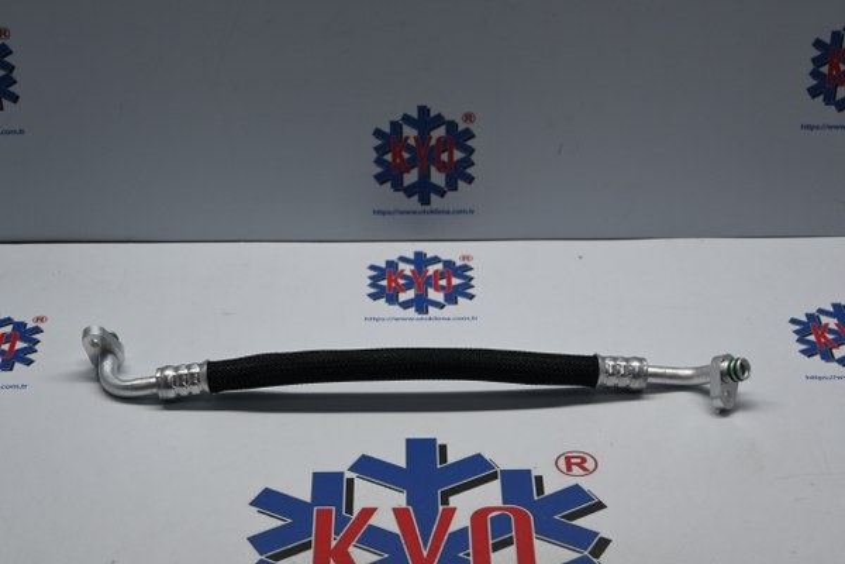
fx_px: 1760
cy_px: 282
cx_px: 422
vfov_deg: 18.2
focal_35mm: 75
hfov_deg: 27.0
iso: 360
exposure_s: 1/80
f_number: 6.3
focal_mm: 50
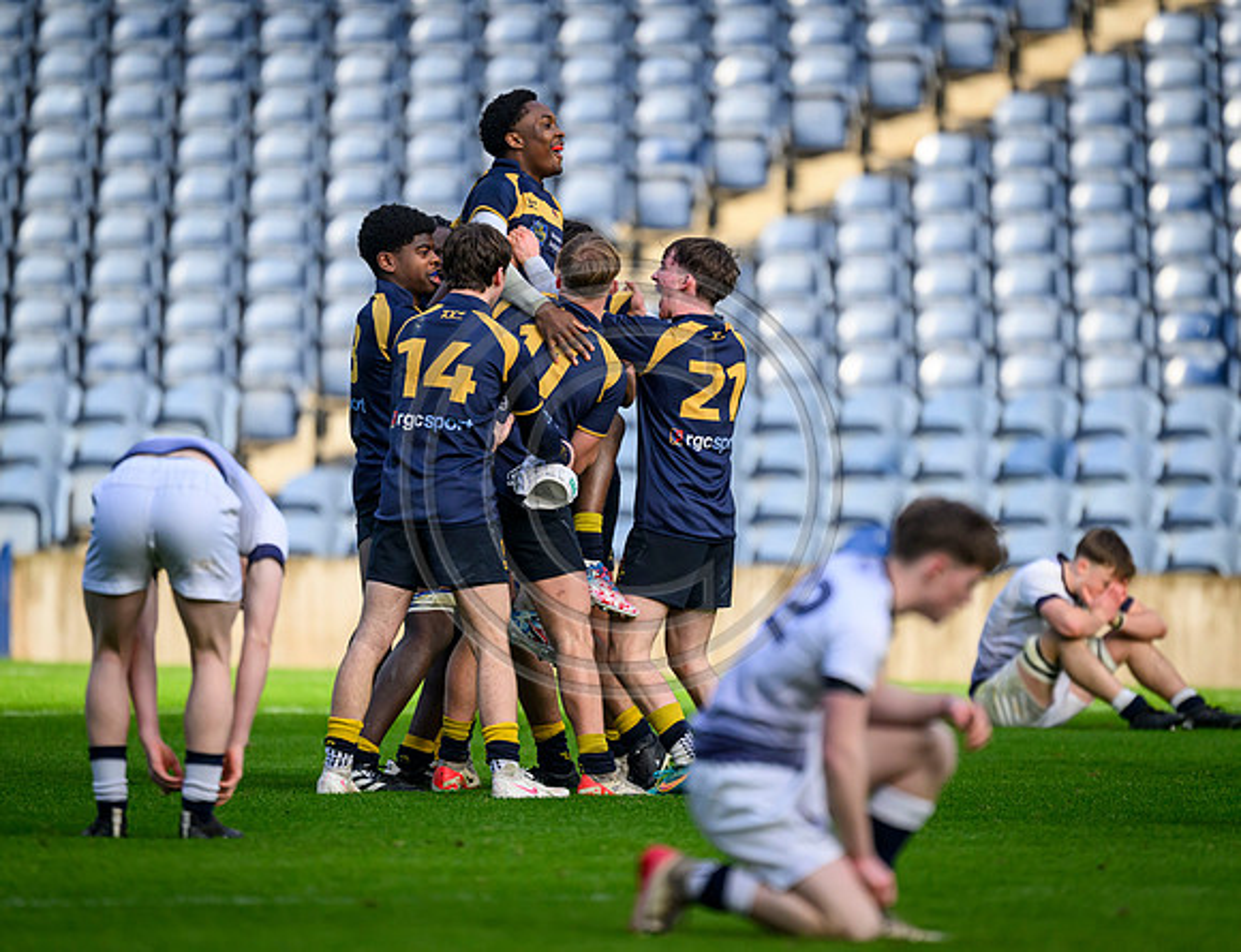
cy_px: 476
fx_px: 22439
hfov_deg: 3.2
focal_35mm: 621
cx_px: 646
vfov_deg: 2.4
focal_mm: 560
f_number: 4
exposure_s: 1/3200
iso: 1250
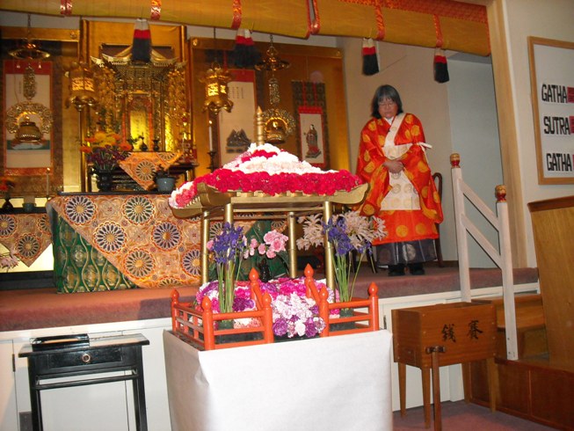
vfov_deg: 40.7
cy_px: 216
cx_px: 287
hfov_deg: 52.6
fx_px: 580
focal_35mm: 35
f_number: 2.8
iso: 400
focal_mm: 5.7
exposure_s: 1/60
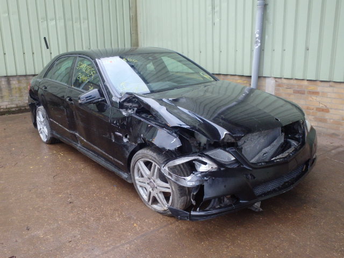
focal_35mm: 30
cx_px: 172
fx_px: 298
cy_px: 129
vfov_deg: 46.8
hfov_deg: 60.0
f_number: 4.1
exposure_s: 1/30
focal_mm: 5.4
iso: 500
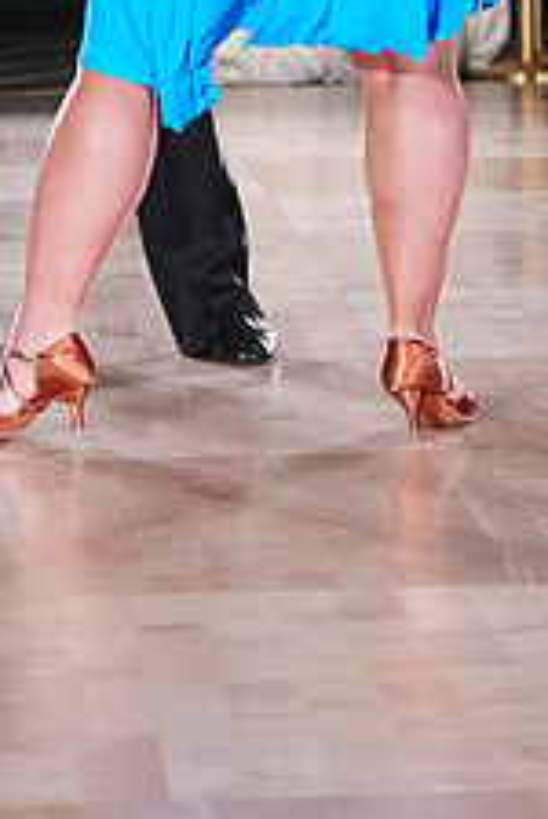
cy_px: -216
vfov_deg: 11.1
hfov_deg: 7.6
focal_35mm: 181
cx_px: 119
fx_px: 4120
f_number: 4
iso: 2500
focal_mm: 70
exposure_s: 1/400
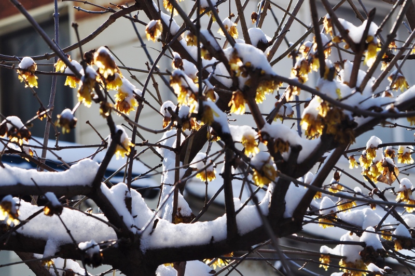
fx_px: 1589
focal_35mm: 138
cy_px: 138
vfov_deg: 9.9
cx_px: 208
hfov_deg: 14.9
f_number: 10
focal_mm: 92
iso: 200
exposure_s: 1/320
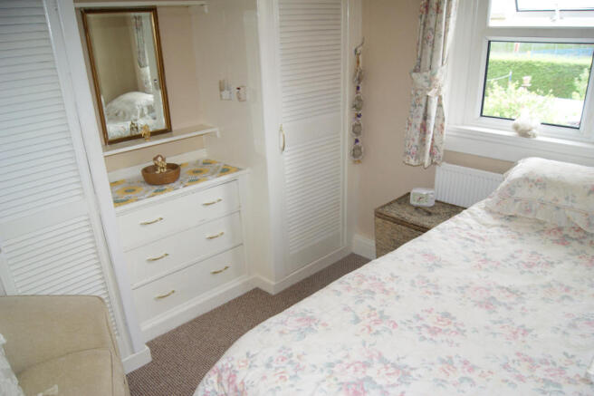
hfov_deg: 67.4
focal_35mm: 27
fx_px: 445
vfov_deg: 47.9
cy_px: 198
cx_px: 297
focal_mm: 18
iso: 250
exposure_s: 1/160
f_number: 4
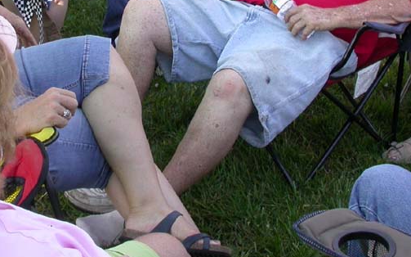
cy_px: -25
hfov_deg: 25.0
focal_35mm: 82
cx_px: 116
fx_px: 918
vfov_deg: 15.5
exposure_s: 1/166
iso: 100
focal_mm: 7.85
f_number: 5.3
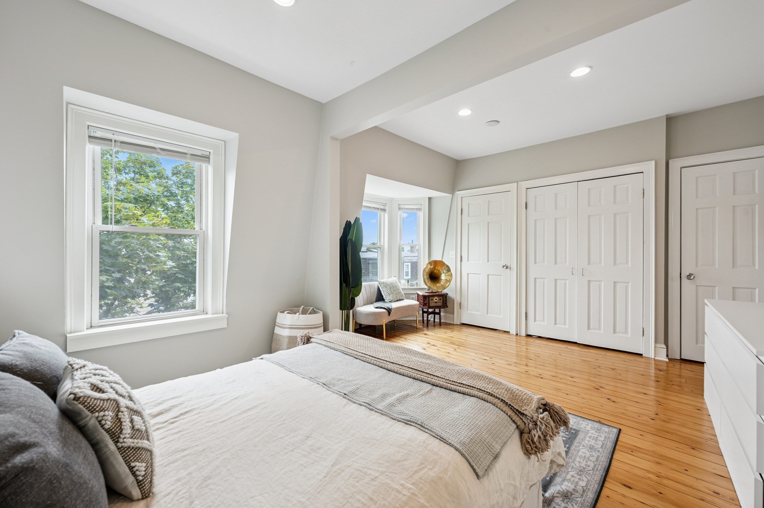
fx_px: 297
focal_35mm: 14
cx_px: 382
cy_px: 254
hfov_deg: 104.3
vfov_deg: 81.1
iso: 100
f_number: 8
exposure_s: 1/13
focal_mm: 14
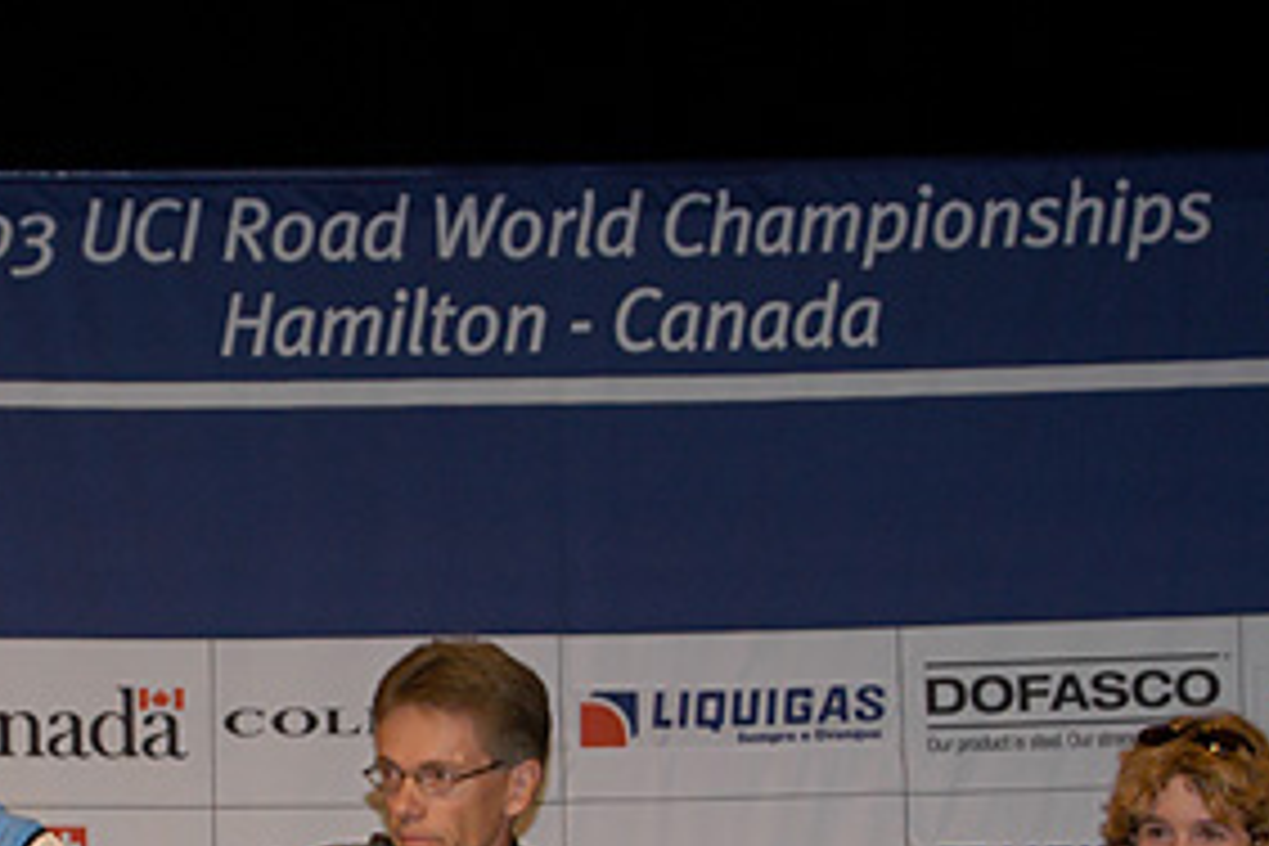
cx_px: 238
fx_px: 8988
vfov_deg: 5.4
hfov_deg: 8.1
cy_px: 857
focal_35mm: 255
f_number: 2.8
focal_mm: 80
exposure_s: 1/180
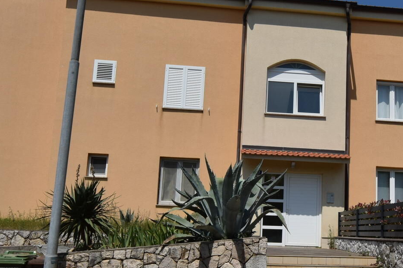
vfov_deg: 31.6
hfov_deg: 45.0
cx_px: 286
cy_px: 150
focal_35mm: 42
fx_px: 473
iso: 200
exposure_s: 1/1250
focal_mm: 11
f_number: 8
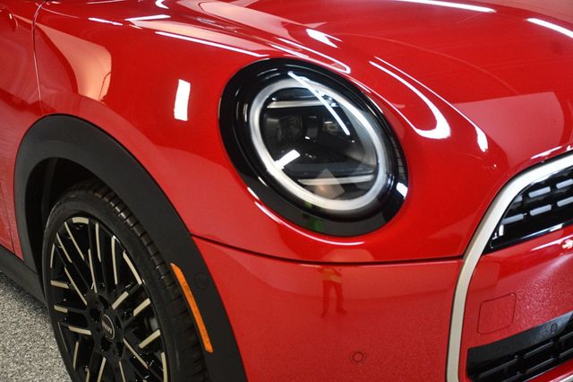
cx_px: 286
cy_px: 191
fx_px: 907
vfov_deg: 23.8
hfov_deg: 35.1
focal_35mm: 57
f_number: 4.2
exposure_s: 1/125
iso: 2800
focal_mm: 38
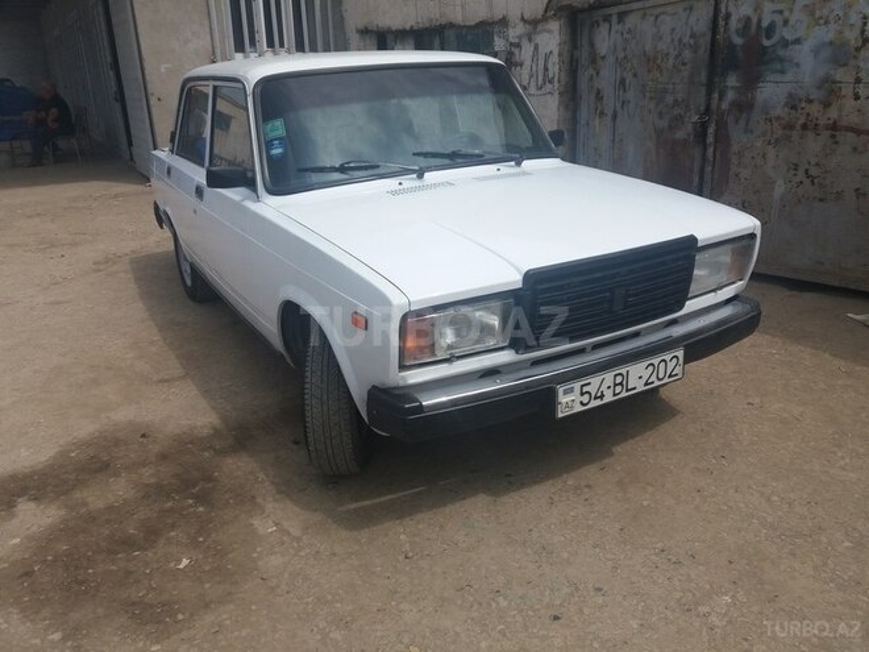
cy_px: 326
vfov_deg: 49.7
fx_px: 703
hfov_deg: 63.4
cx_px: 434
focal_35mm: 28
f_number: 1.9
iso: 64
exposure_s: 1/2285
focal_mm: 3.7
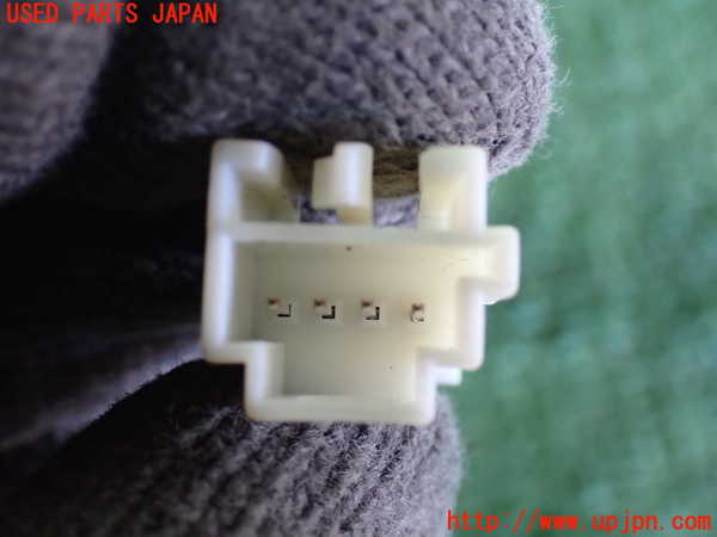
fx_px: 1284
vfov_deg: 23.7
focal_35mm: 62
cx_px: 358
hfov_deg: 31.2
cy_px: 268
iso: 1250
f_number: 3.6
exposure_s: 1/60
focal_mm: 11.09
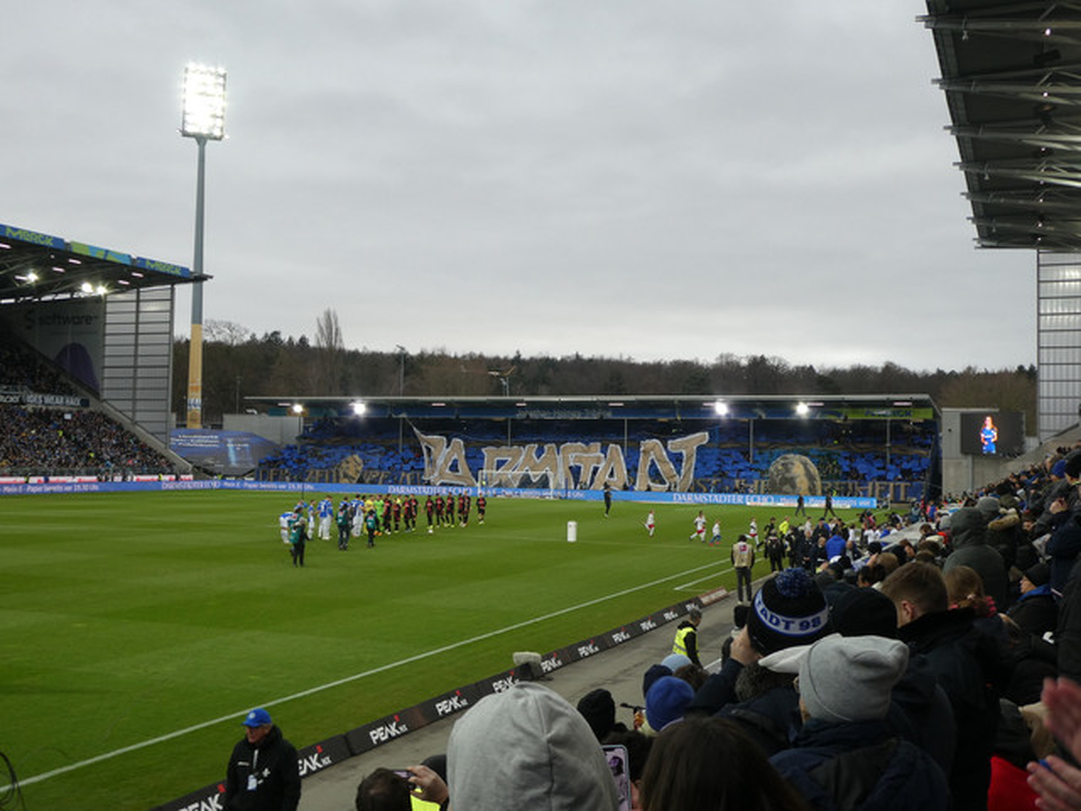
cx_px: 540
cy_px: 406
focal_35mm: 37
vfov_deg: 38.7
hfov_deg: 50.1
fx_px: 1155
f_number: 3.7
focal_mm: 6.7
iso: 80
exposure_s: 1/80
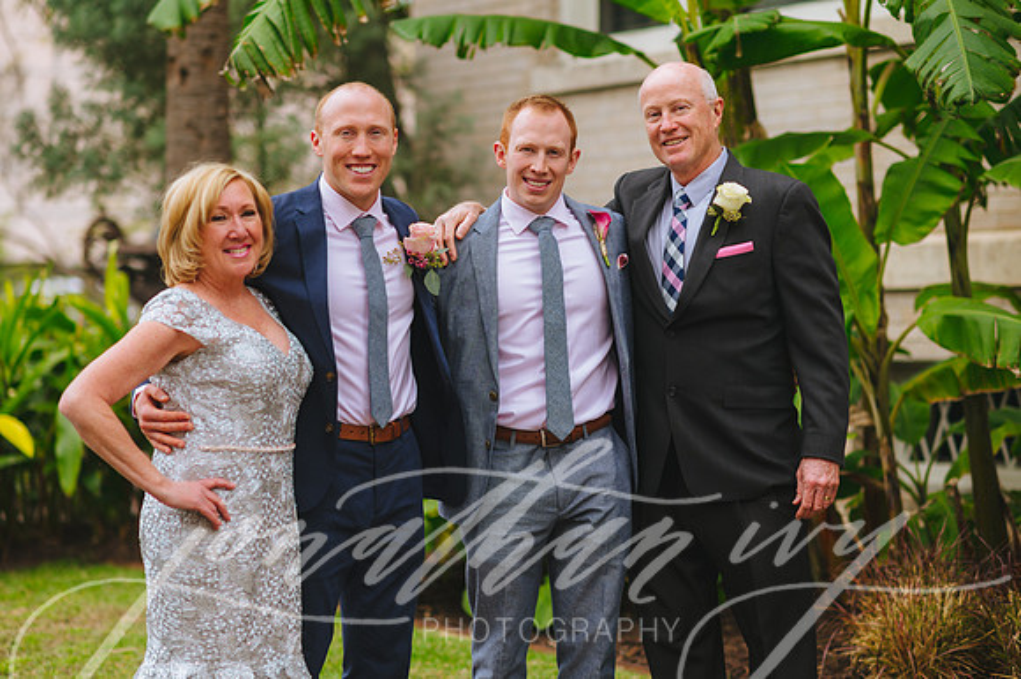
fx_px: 2409
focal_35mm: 85
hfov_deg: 23.9
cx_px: 510
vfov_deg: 16.1
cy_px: 340
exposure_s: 1/2000
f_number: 2.2
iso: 200
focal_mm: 85
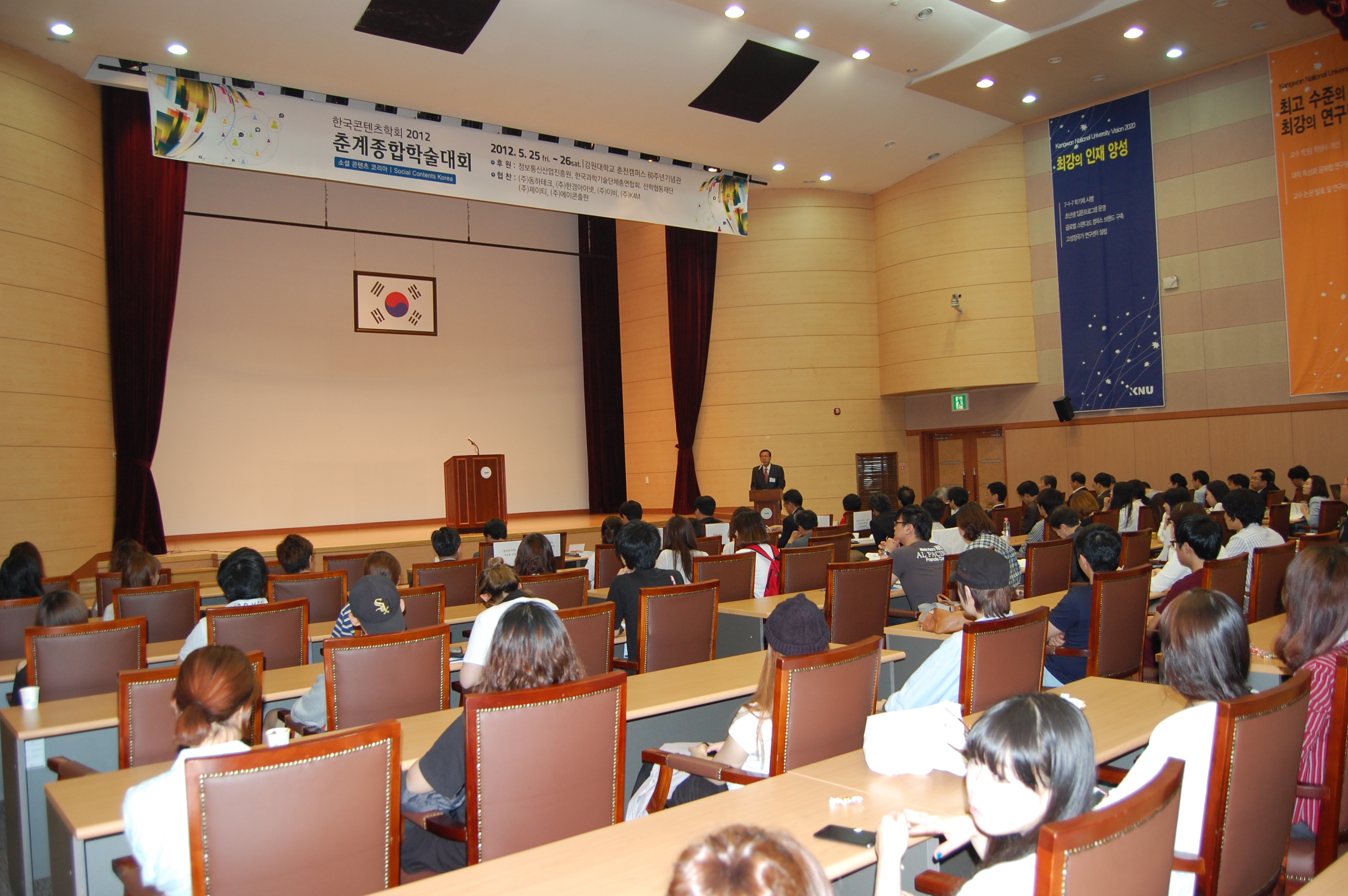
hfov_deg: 67.4
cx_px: 674
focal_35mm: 27
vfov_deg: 47.8
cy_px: 448
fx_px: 1010
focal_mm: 18
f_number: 3.5
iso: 400
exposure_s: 1/60
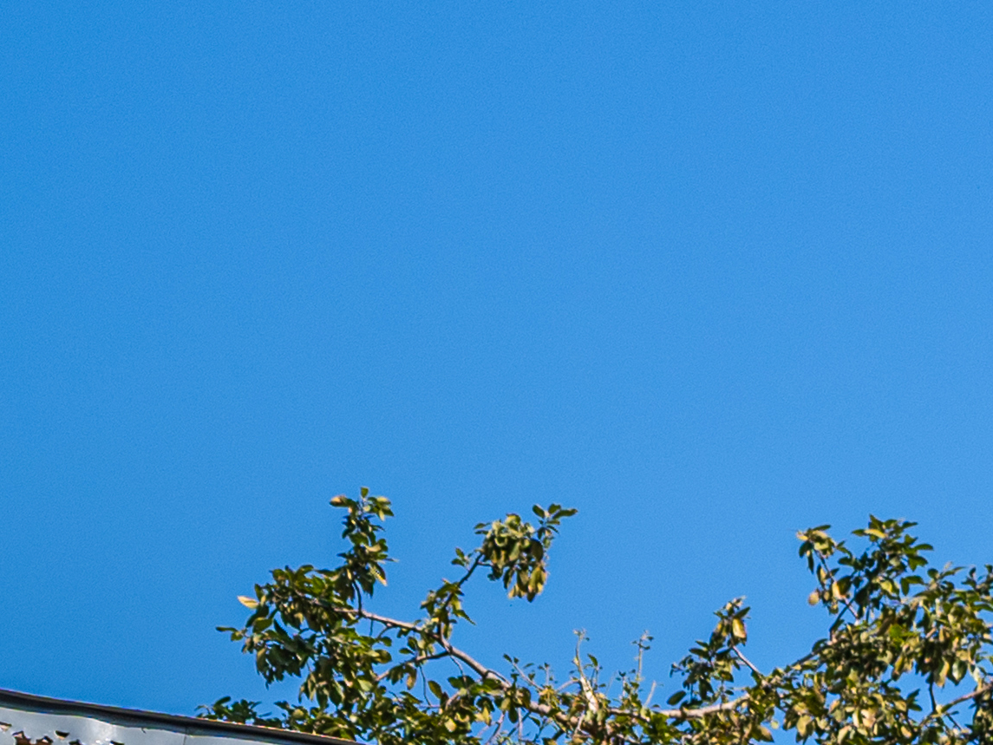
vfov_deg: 6.8
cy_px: 1900
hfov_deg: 8.9
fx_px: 5910
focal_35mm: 206
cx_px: -1201
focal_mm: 35
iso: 100
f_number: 4.5
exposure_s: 1/640
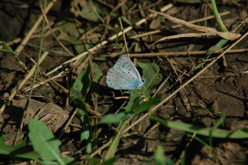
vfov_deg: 3.1
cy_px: 82
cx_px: 124
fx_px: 3098
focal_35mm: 450
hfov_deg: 4.6
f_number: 9
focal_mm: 300
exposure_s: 1/4000
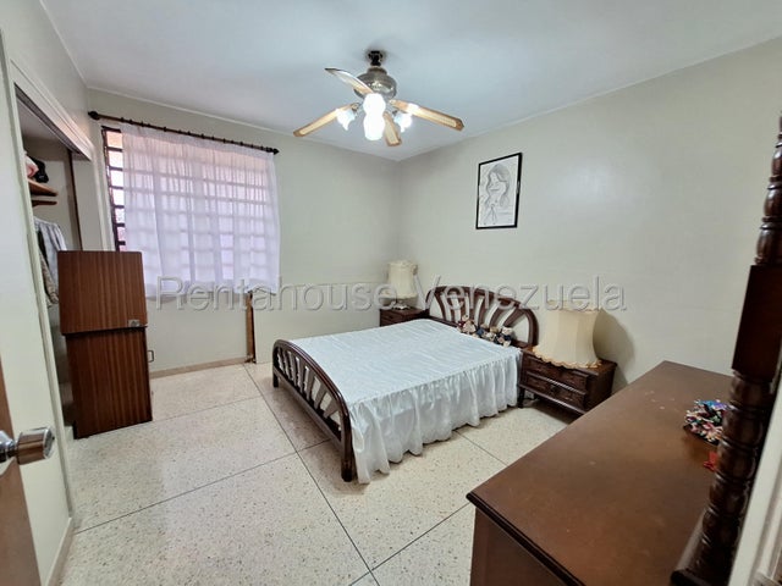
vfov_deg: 89.9
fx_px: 294
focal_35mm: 13
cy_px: 293
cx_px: 391
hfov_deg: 106.2
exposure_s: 1/30
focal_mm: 1.74
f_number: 2.2
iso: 200
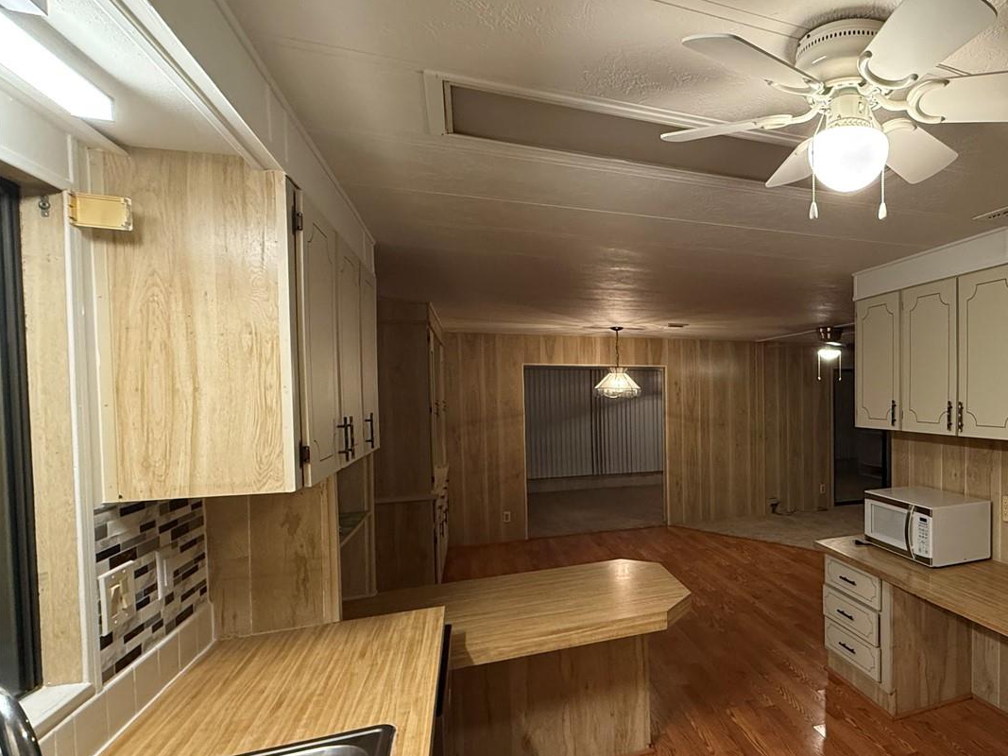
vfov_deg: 63.3
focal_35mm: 21
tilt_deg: -2.9
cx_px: 751
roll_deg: +0.6
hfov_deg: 73.6
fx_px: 611
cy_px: 415
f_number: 2.2
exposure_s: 1/60
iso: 500
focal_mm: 2.22
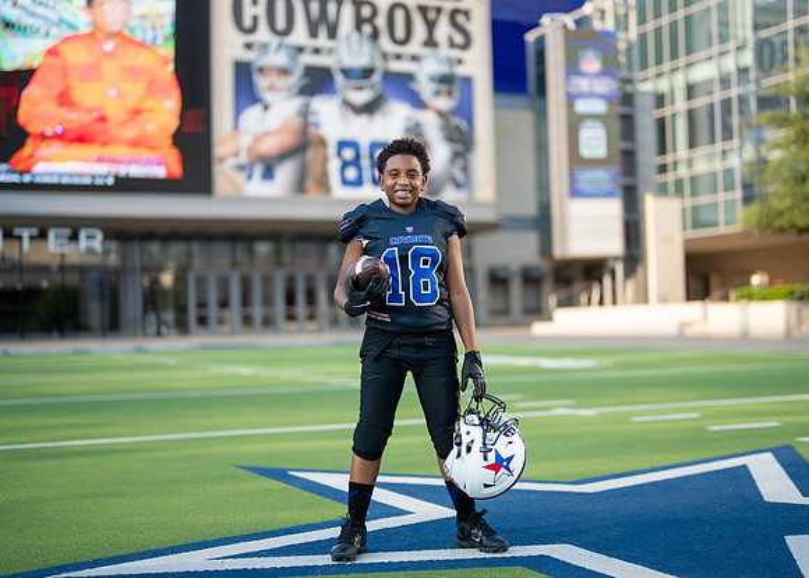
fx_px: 1292
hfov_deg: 34.7
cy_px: 283
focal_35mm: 56
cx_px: 434
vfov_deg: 25.2
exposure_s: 1/3200
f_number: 1.2
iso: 100
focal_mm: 50
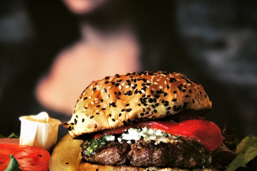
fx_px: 607
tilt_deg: -4.5
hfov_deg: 23.9
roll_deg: -0.8
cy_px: 117
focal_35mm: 85
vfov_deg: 16.0
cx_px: 116
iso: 800
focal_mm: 6.6
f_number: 2.8
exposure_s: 1/60
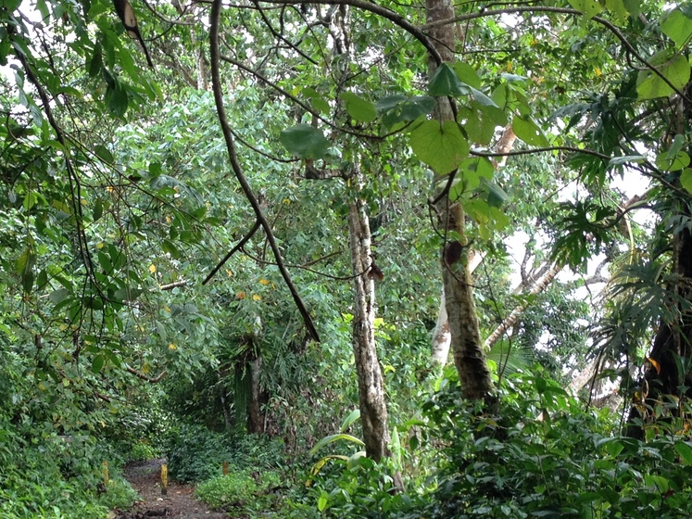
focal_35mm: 75
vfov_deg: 19.6
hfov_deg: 25.8
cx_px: 220
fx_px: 1499
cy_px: 335
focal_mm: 4.28
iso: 80
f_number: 2.4
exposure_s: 1/120
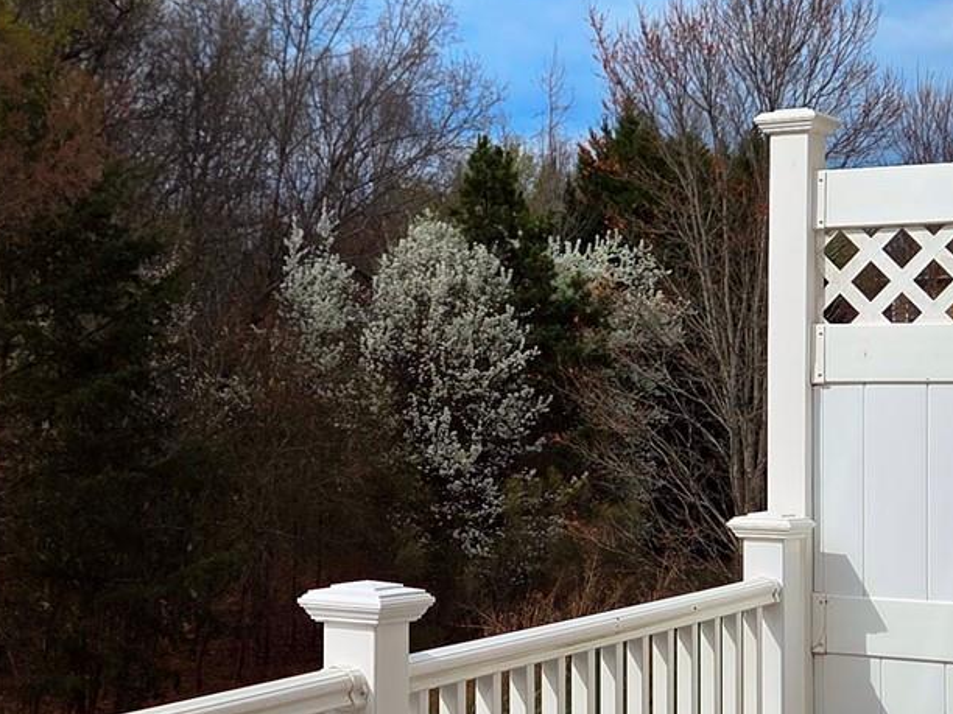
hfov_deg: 25.3
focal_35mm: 77
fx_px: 2120
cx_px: 478
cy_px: 378
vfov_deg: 19.1
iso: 64
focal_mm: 5.4
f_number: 1.8
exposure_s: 1/7891
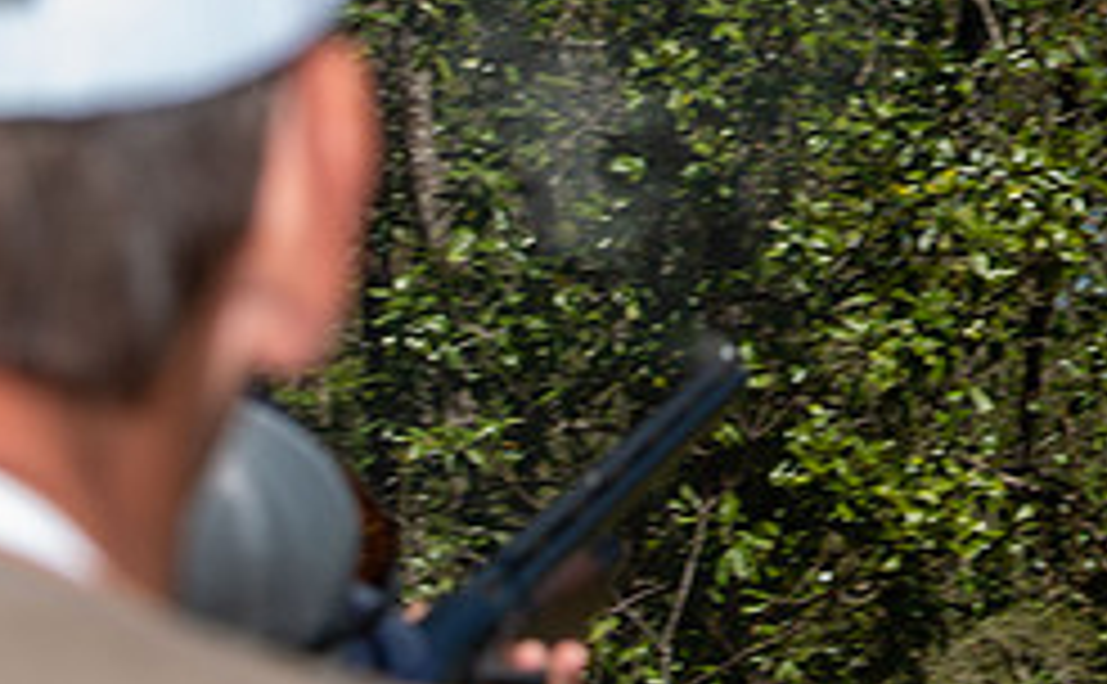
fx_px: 8751
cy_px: -266
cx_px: 1719
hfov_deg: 7.1
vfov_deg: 4.5
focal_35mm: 291
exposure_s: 1/250
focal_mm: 80
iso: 110
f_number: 10
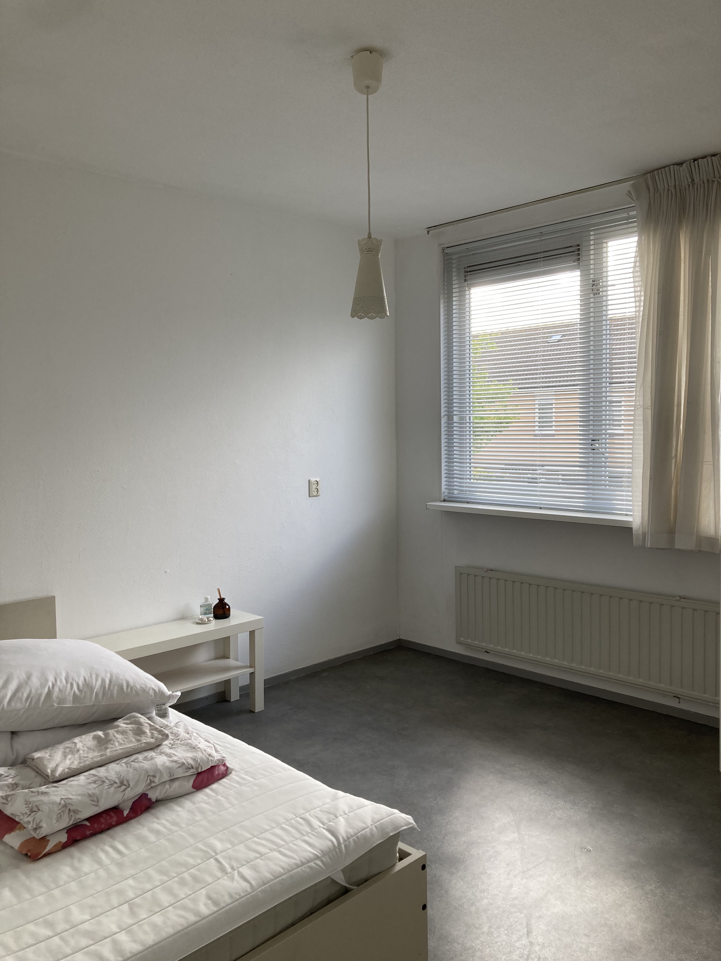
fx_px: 778
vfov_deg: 63.4
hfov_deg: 49.7
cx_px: 360
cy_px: 480
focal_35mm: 28
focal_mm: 3.99
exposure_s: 1/121
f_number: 1.8
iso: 32
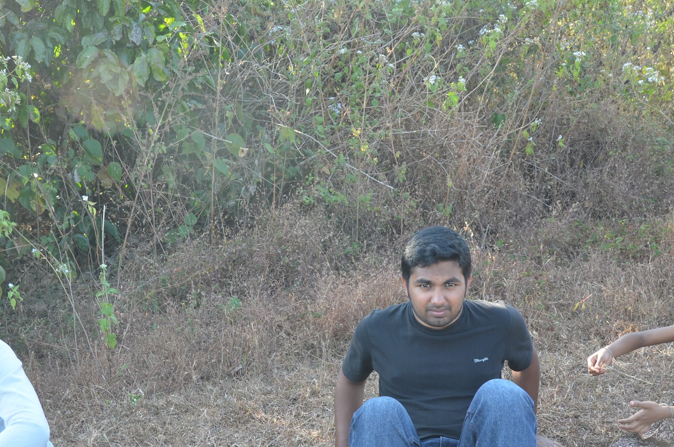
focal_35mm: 55
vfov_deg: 24.5
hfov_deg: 36.3
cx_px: 335
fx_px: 1028
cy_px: 266
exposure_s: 1/125
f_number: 5.6
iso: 250
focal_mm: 26
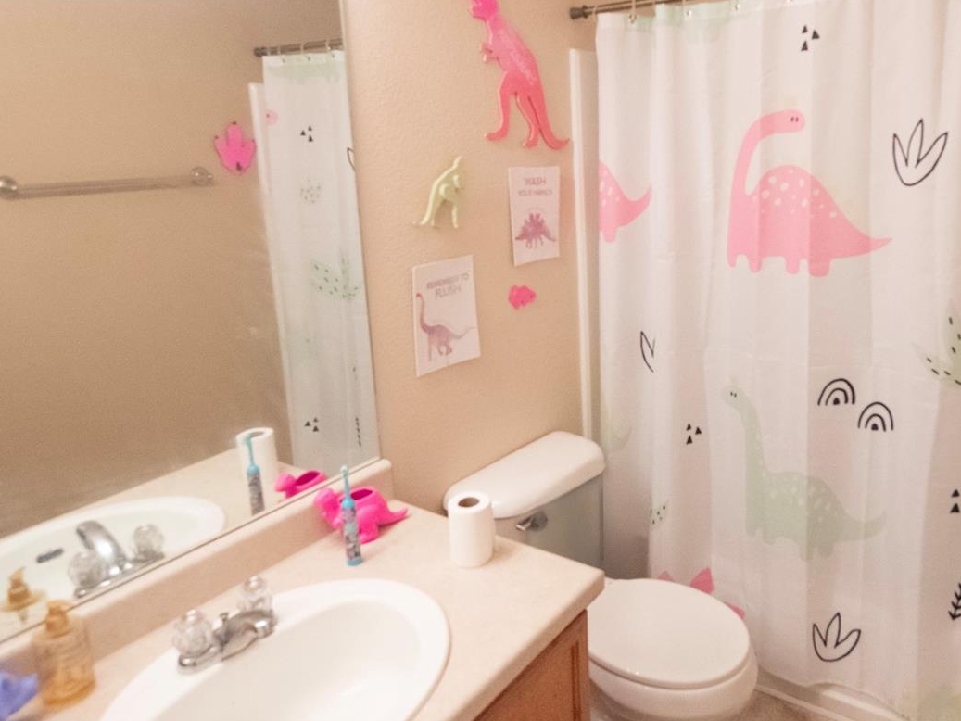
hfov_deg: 68.2
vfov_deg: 54.5
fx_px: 694
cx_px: 606
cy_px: 289
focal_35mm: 25
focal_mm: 9
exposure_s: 1/1250
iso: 4000
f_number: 4
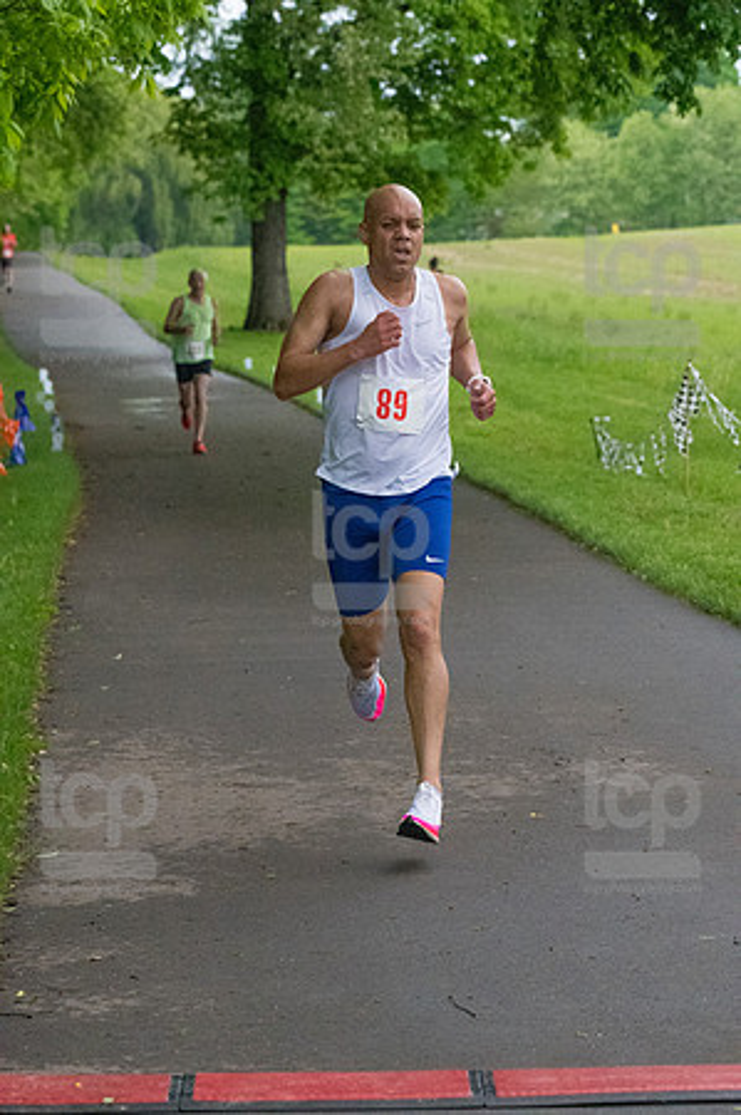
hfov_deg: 9.1
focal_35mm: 150
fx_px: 4642
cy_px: 558
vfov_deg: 13.7
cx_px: 370
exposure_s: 1/1250
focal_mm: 100
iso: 6400
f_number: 5.6
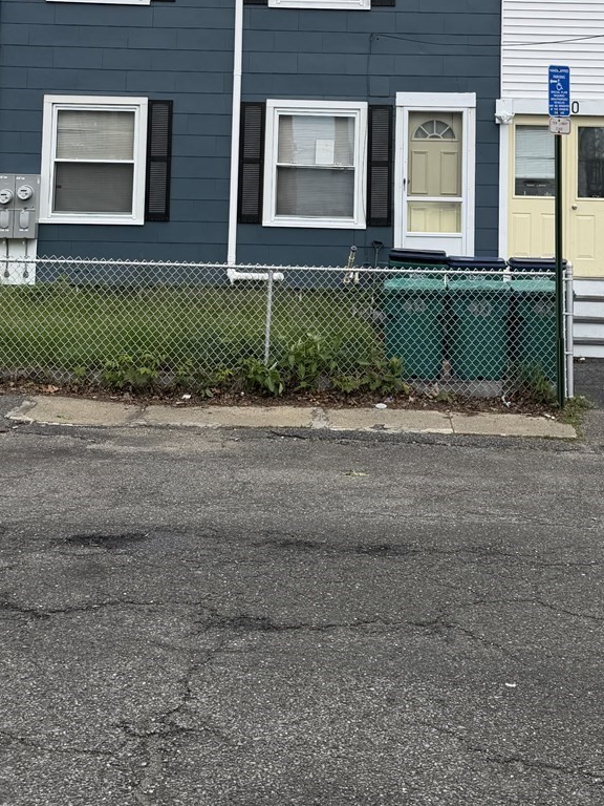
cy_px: 141
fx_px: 1117
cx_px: 354
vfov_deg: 37.9
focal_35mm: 48
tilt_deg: +4.2
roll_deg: -0.7
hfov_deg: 30.2
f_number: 1.78
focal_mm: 6.76
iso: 80
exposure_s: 1/3279
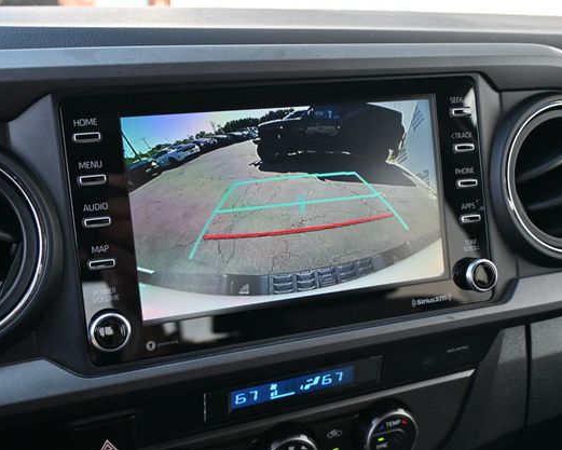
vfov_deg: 39.2
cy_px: 229
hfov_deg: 47.9
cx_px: 273
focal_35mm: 38
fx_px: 632
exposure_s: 1/125
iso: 400
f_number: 4
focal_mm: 22
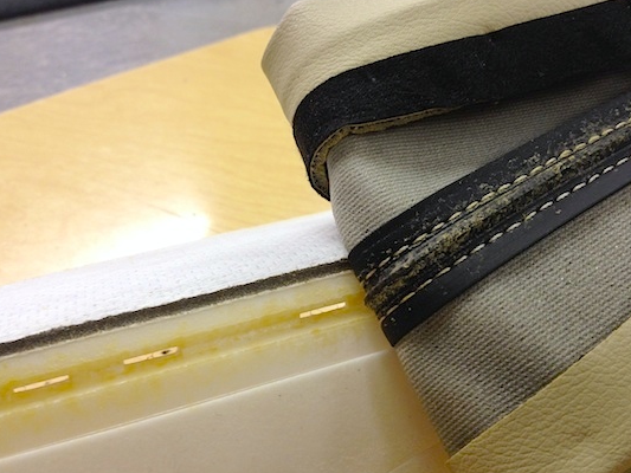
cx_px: 356
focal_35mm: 42
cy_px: 250
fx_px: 766
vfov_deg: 34.4
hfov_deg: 44.7
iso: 64
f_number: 2.4
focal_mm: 4.28
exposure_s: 1/20
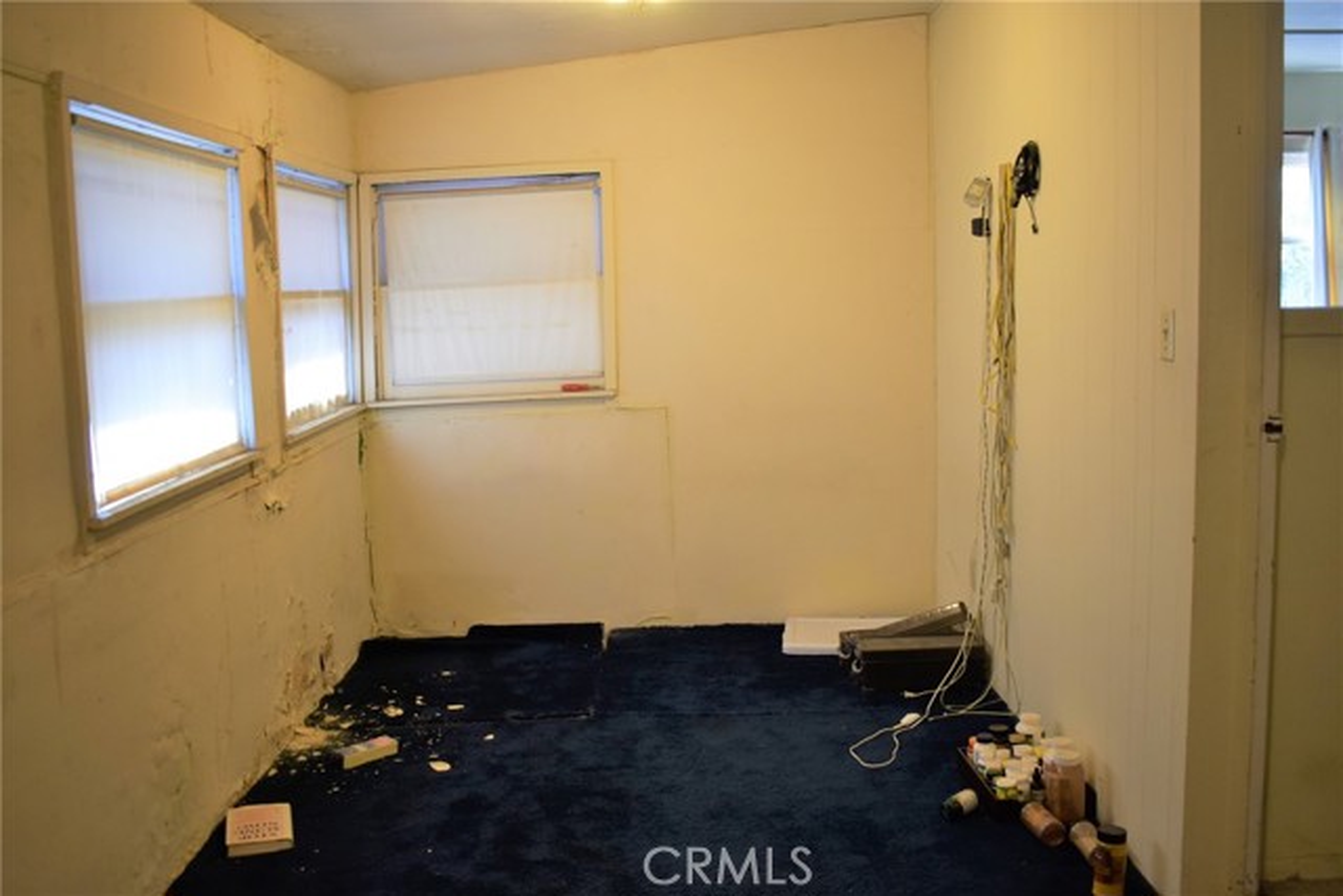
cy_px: 448
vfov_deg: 38.4
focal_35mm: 34
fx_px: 1287
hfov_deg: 55.1
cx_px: 672
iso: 400
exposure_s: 1/40
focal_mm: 23
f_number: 3.8
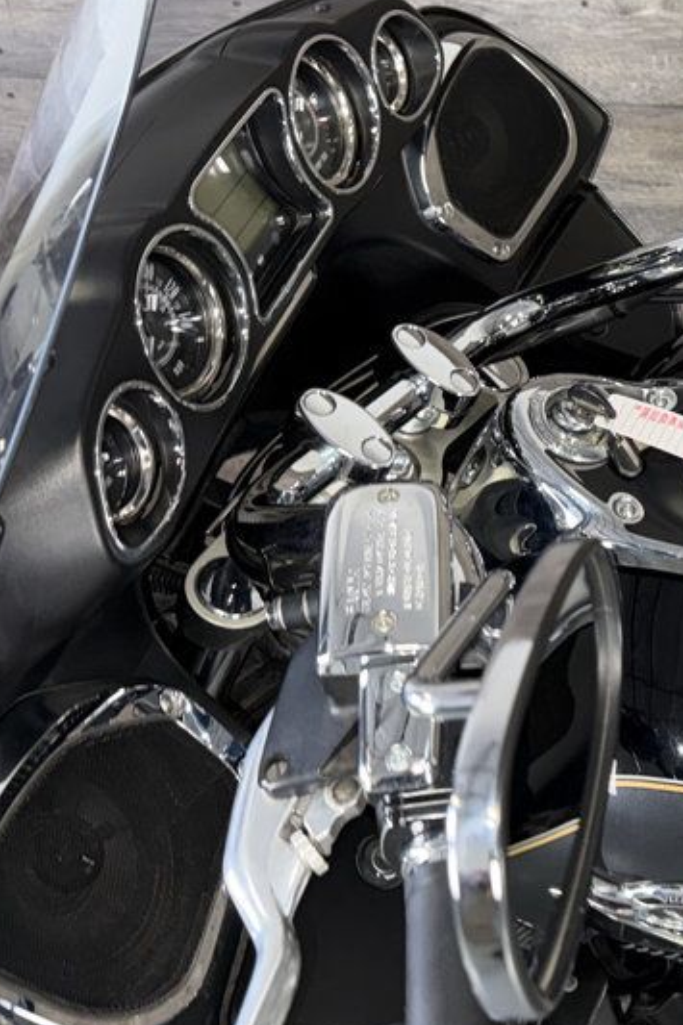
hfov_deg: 24.8
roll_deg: -0.4
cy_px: 344
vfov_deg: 40.6
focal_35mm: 48
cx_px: 862
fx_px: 1367
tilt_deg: -25.2
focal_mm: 6.76
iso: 80
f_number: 1.78
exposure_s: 1/27
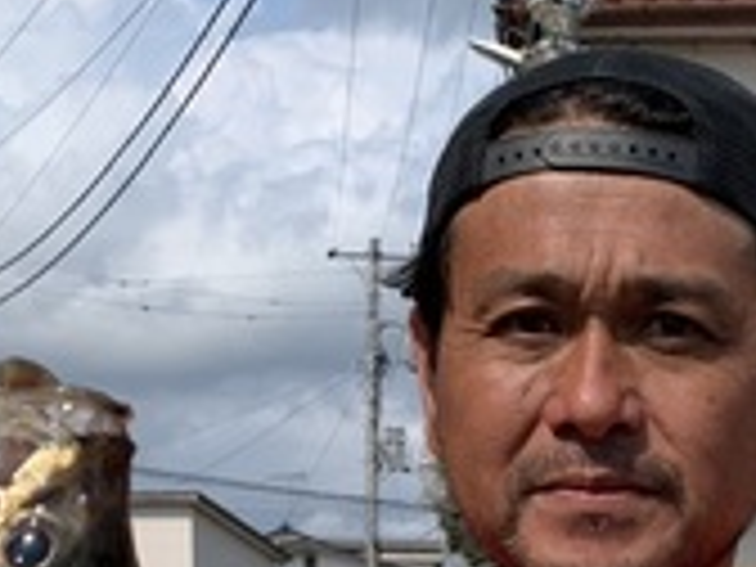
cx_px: 616
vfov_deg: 13.6
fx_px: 2162
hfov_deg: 19.6
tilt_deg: -6.8
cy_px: 963
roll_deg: +1.8
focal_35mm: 99
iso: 25
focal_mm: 4.25
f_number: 1.8
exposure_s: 1/1880
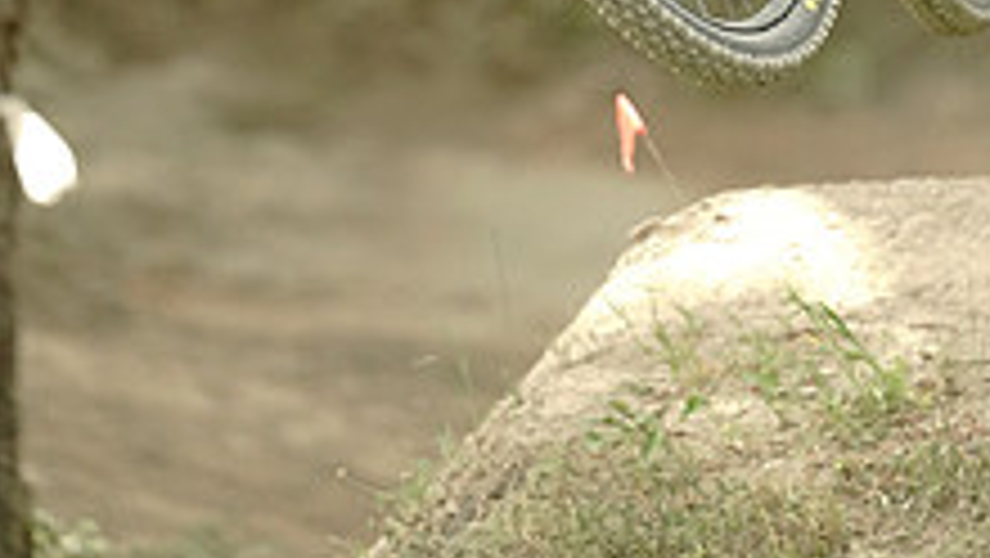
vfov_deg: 0.9
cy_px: -436
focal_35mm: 1285
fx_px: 33749
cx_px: 626
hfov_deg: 1.7
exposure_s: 1/2500
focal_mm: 600
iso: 5000
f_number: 4
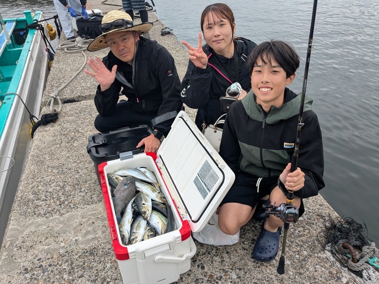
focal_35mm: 27
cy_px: 142
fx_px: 296
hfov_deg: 65.3
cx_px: 190
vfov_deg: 51.4
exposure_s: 1/1063
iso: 61
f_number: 1.73
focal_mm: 4.38
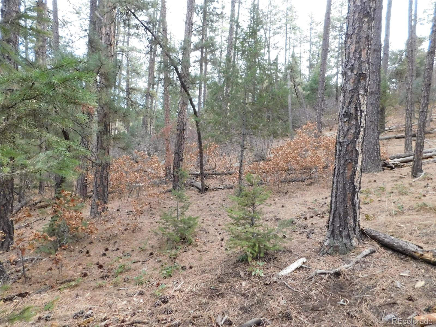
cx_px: 218
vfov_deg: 58.9
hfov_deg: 73.9
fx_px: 290
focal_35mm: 23
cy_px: 164
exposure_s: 1/640
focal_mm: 4
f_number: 3
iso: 800
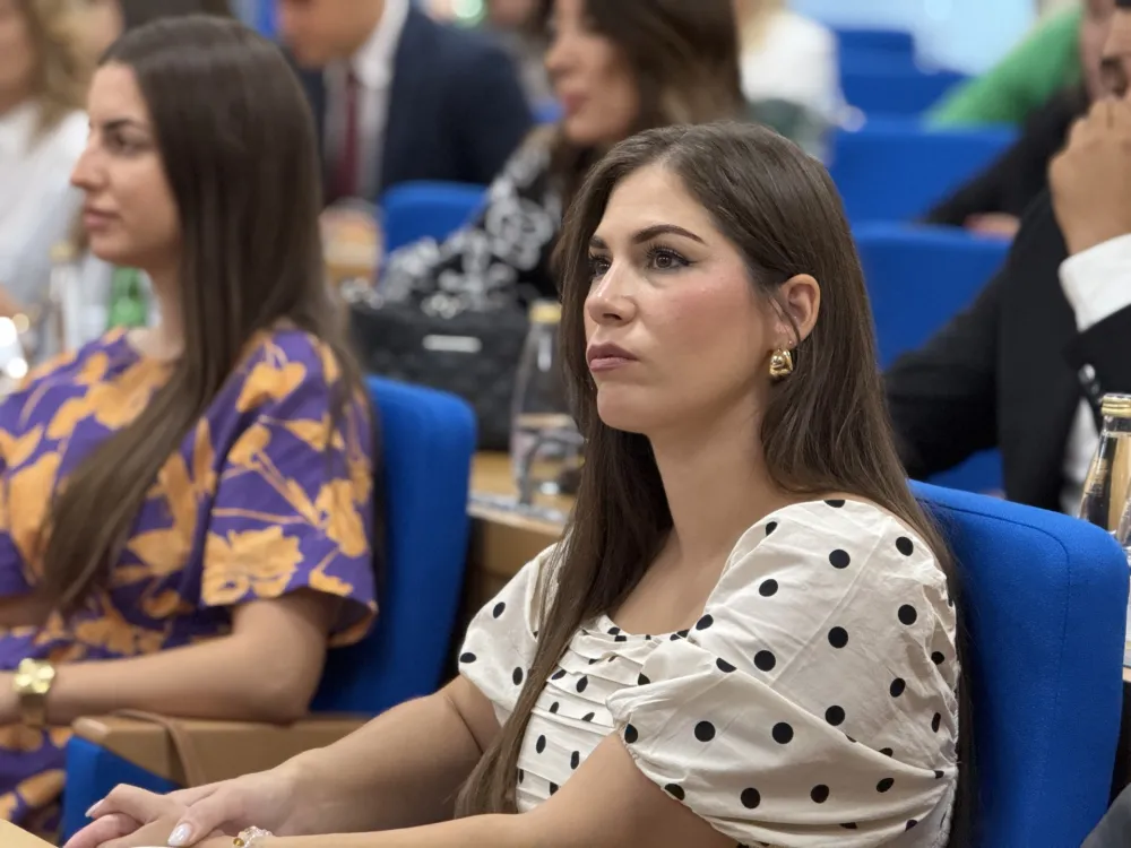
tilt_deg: -6.4
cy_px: 424
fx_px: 3921
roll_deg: -0.8
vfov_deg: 12.3
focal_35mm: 120
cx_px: 566
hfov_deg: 16.4
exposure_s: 1/100
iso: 800
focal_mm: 15.66
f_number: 2.8
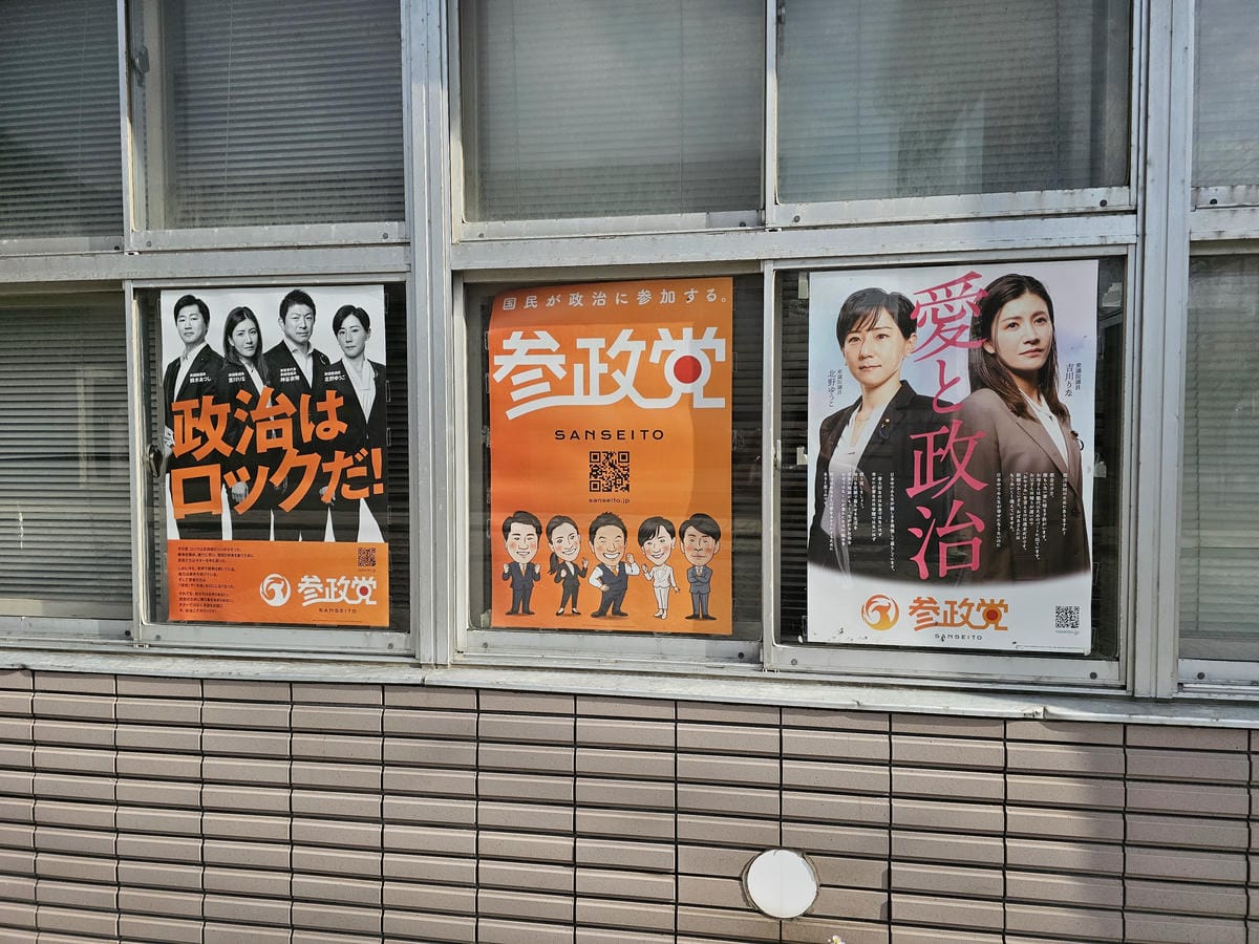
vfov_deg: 58.9
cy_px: 472
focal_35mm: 23
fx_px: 837
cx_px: 630
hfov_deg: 73.9
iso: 16
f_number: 1.7
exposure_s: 1/1365
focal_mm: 6.3
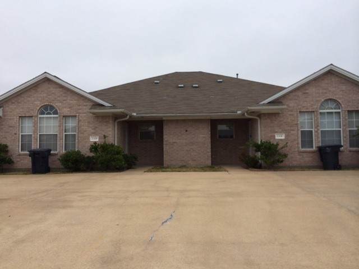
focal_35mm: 30
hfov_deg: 60.0
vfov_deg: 46.8
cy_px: 134
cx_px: 180
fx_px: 311
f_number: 2.2
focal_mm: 4.12
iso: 32
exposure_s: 1/1001
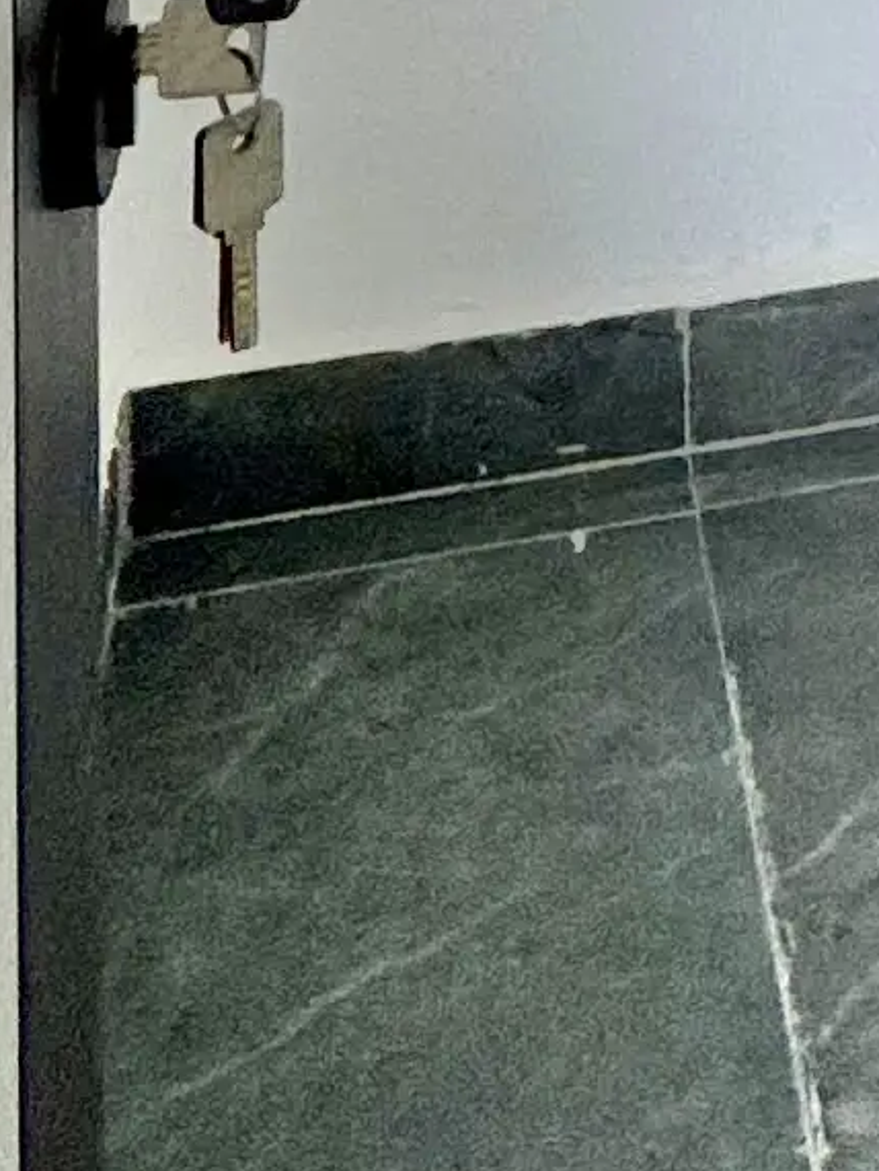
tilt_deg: -1.0
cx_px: 1345
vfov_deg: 14.6
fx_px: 3349
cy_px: -1463
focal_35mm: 99
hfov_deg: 14.0
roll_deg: +0.7
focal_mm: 2.22
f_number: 2.2
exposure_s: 1/99
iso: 100
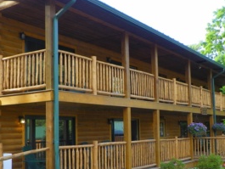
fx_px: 325
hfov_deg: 38.2
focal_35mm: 50
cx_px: 118
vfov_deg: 29.0
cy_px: 108
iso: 64
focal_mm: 6.2
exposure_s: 1/125
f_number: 3.2
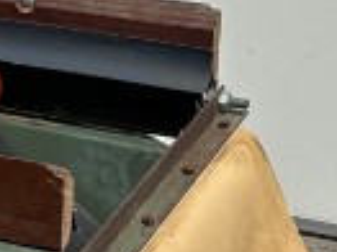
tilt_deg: -22.9
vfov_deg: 7.9
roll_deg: +2.1
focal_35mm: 188
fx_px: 1829
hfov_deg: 10.1
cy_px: 80
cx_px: -211
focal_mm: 6.86
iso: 80
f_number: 1.78
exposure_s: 1/9709
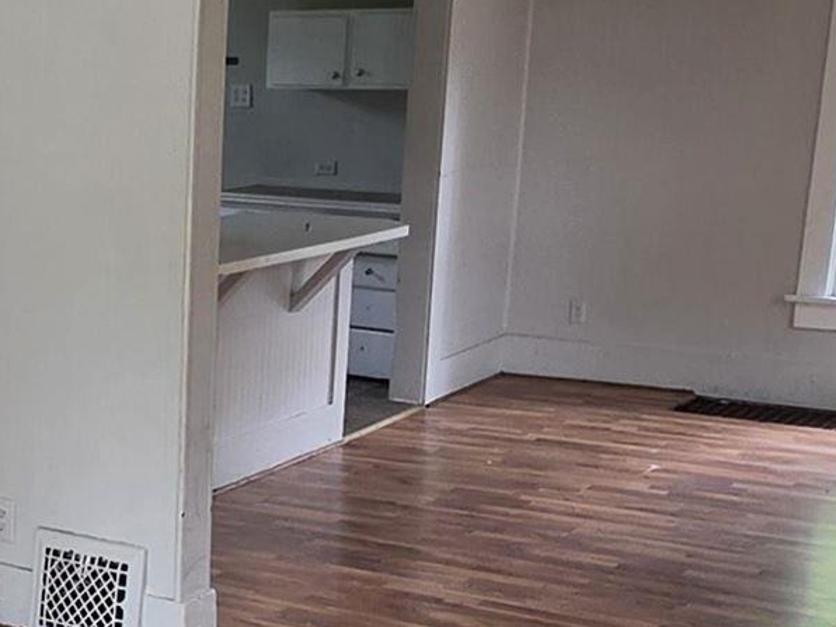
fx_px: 1618
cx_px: -125
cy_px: 495
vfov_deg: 21.7
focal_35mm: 67
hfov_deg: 26.3
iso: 320
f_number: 1.9
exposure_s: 1/120
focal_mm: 2.2
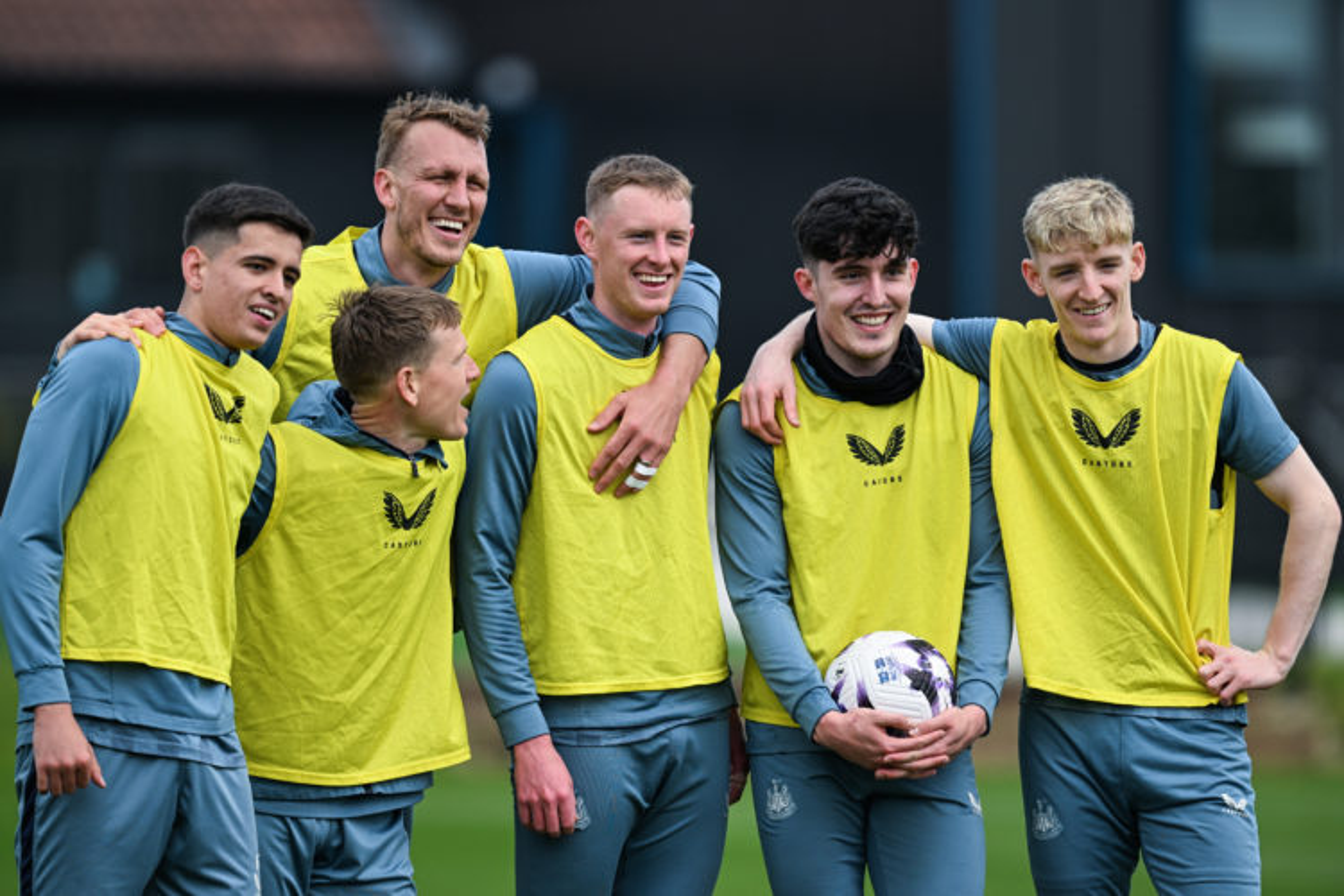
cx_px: 672
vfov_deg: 3.4
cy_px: 448
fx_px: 14932
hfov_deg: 5.2
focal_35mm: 400
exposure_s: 1/6400
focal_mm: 400
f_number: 3.5
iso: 640
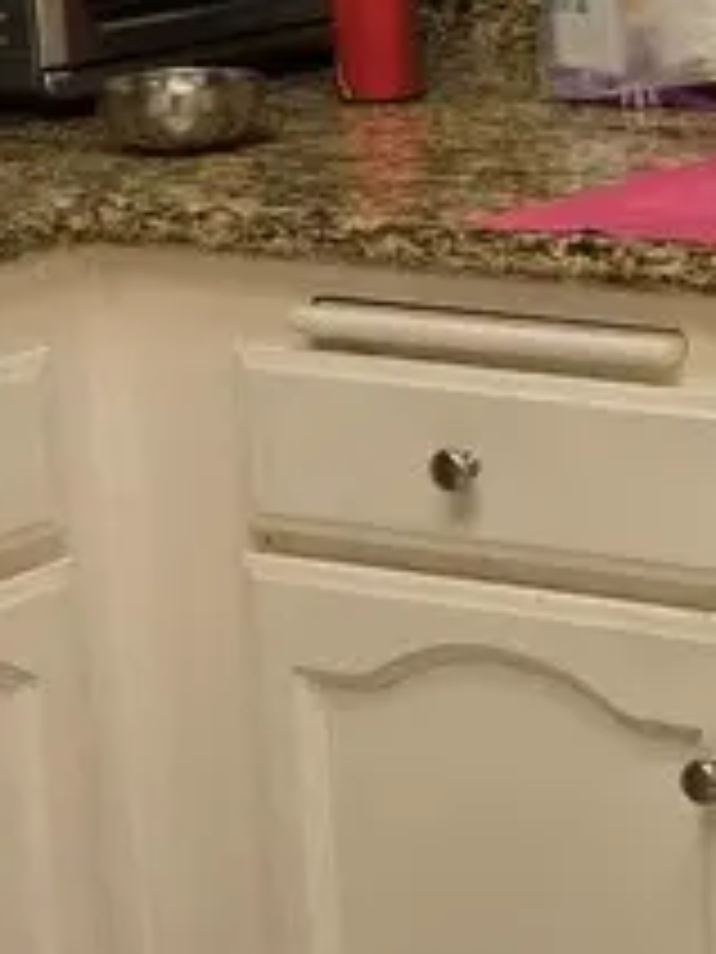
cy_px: 117
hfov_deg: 11.3
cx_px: 1671
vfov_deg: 17.5
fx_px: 3061
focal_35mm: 111
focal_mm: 5.4
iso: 100
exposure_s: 1/120
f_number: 1.8
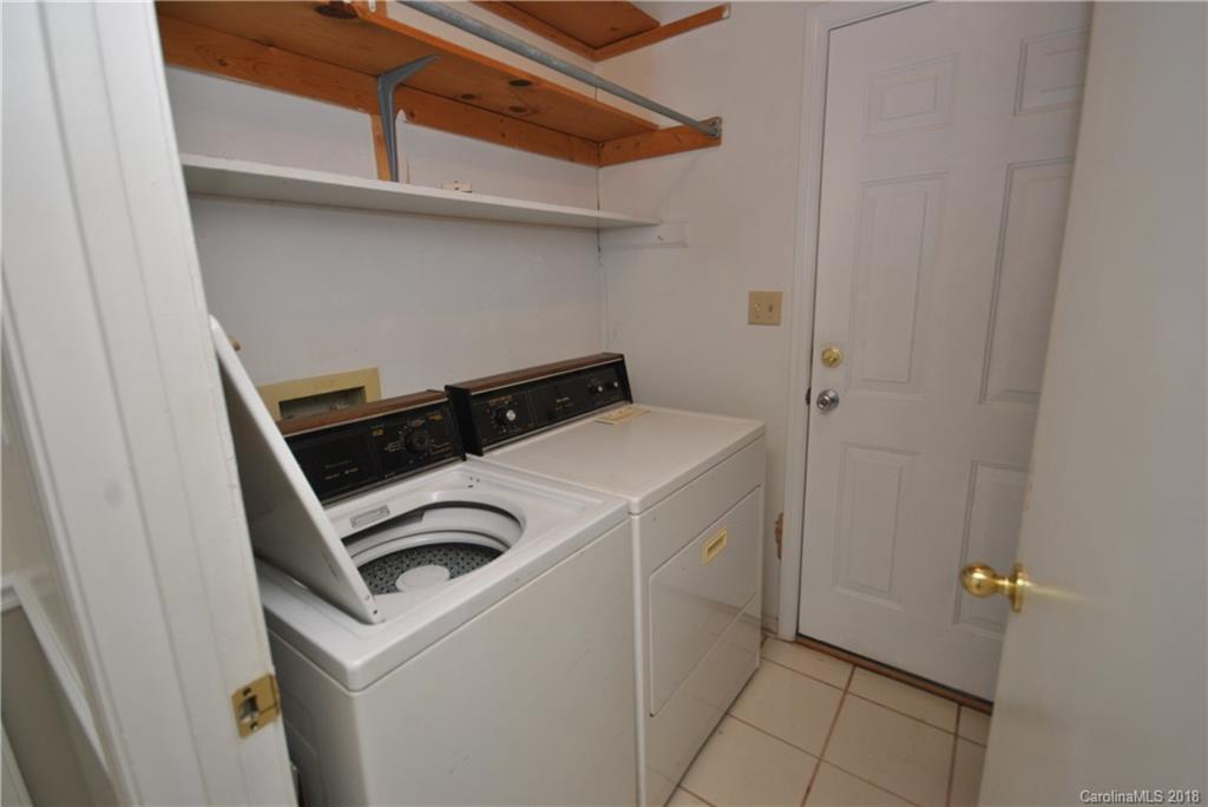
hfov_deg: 100.4
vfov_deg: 77.4
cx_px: 604
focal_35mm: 15
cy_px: 404
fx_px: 504
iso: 200
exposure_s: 1/60
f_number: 4
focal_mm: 10
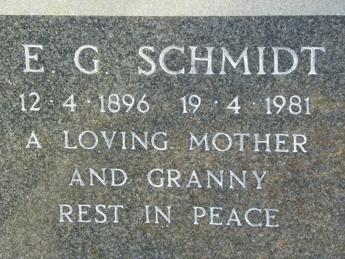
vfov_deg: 8.3
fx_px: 1774
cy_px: 130
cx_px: 172
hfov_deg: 11.1
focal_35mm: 178
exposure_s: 1/80
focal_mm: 31.7
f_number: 4.5
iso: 80
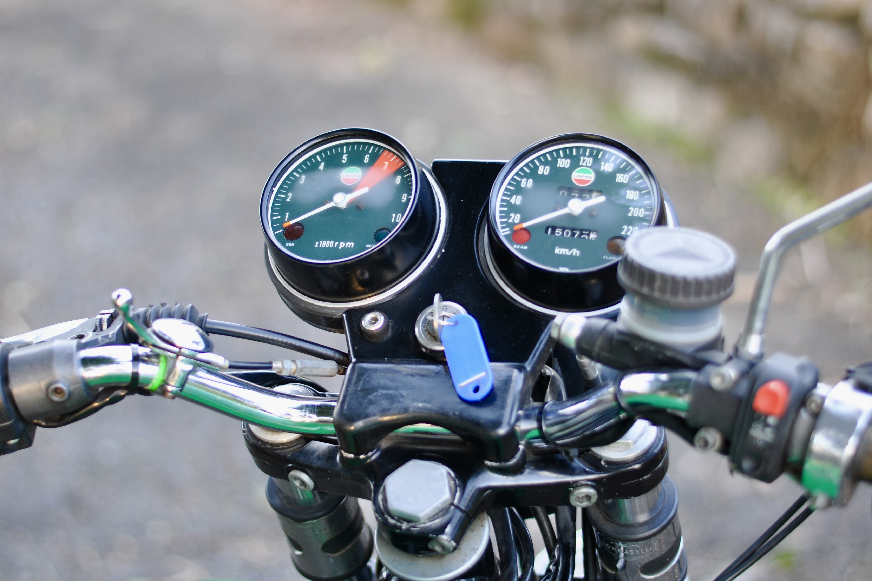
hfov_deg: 26.7
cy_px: 292
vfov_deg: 17.9
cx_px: 434
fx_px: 1841
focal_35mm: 76
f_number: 1.8
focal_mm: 50
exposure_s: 1/100
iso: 200
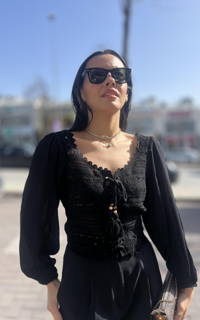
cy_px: 160
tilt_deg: -1.8
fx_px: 244
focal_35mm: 28
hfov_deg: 44.5
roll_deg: +3.3
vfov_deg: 66.5
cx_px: 97
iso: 50
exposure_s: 1/2632
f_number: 1.5
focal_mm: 5.7
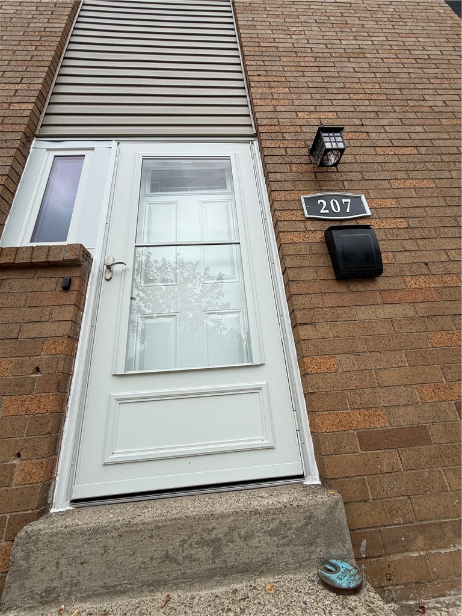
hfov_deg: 85.7
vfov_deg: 102.1
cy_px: 308
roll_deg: +4.0
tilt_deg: +23.1
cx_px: 231
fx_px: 249
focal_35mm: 14
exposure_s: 1/613
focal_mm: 2.22
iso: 50
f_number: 2.2
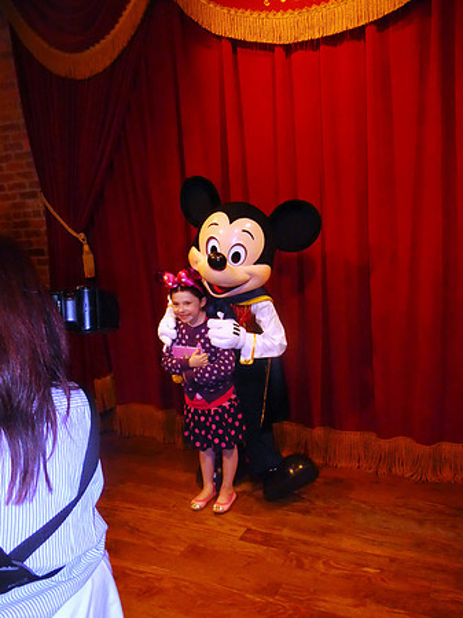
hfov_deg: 45.4
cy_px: 309
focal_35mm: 31
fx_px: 553
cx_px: 232
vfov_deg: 58.4
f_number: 3.6
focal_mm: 5.4
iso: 800
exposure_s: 1/60
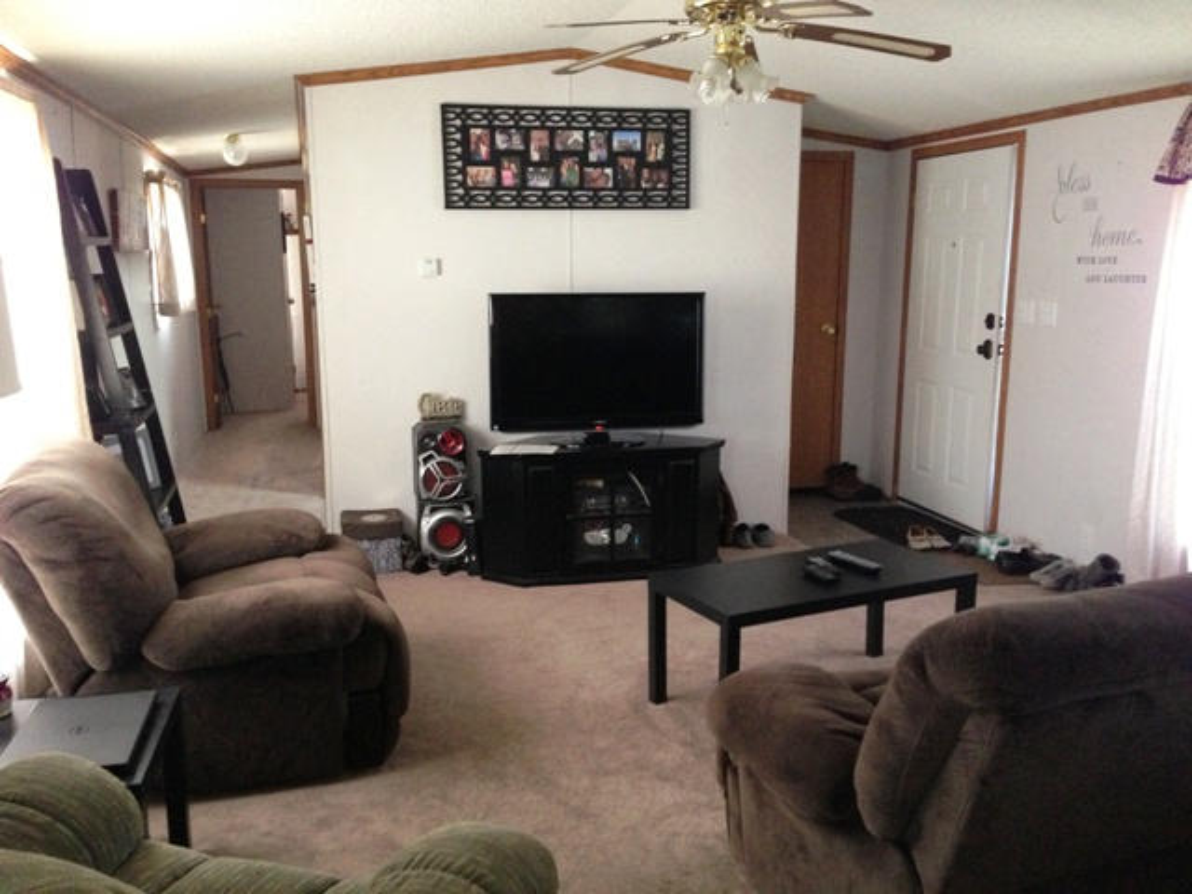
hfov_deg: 55.4
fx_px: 1136
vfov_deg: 42.9
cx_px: 596
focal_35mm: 33
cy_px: 447
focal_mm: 4.13
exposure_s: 1/15
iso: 400
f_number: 2.4
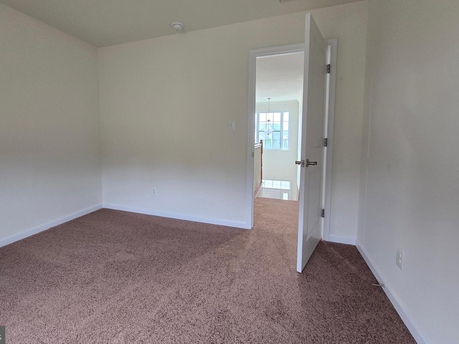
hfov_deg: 97.8
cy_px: 148
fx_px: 199
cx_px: 206
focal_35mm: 15
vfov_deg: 81.3
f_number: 2.2
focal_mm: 2.2
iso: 125
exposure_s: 1/60
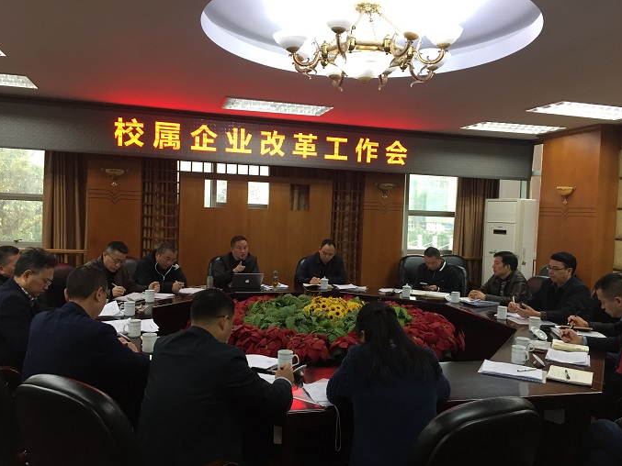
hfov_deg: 60.0
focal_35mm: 30
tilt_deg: -2.9
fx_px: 539
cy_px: 240
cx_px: 317
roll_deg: -2.0
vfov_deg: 46.8
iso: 50
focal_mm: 4.15
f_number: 2.2
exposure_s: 1/33
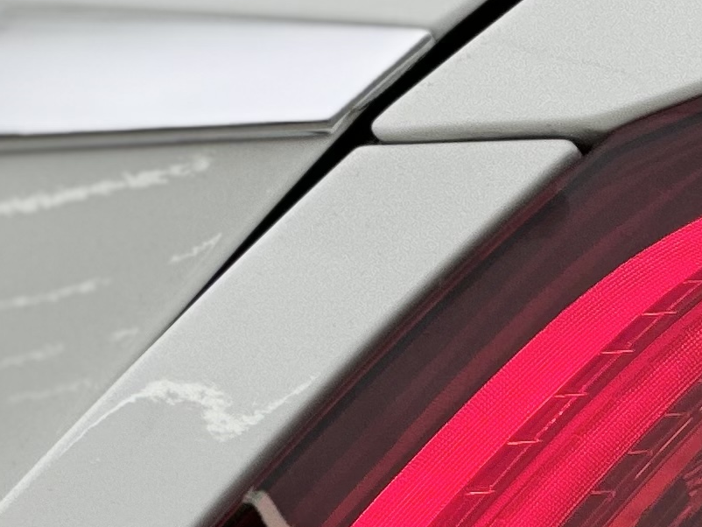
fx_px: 7851
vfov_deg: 3.8
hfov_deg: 5.1
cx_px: 1098
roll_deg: +0.4
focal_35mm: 387
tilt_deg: -4.2
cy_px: 561
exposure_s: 1/100
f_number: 2.8
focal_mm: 9
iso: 50
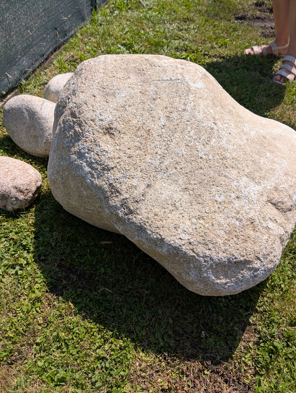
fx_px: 341
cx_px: 150
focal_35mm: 30
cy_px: 194
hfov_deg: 46.9
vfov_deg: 59.9
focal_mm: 6.9
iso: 20
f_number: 1.68
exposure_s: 1/1185
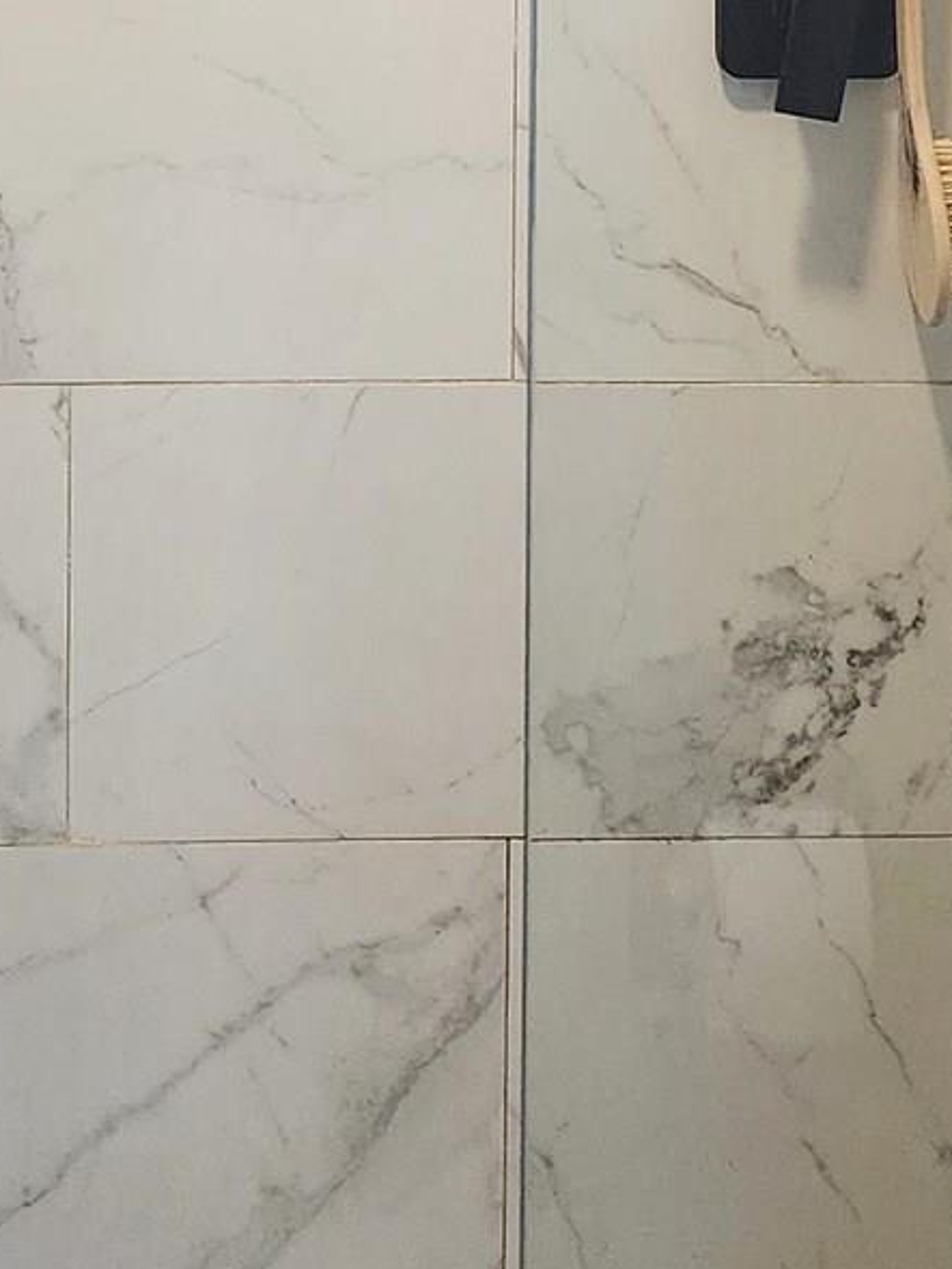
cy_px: -276
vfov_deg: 20.3
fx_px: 3299
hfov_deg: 16.2
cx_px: 88
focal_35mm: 90
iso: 320
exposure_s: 1/120
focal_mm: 6.4
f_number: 1.8
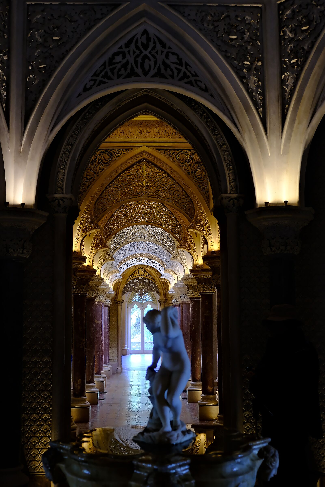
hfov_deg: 31.9
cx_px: 162
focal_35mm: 42
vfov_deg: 46.4
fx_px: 569
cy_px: 244
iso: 640
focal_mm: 27.7
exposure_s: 1/15
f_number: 3.2
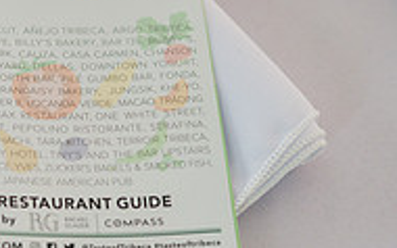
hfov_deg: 17.5
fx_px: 1277
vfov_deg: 11.1
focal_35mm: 118
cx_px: 71
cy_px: 102
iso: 400
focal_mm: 38
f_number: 3.2
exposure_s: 1/320
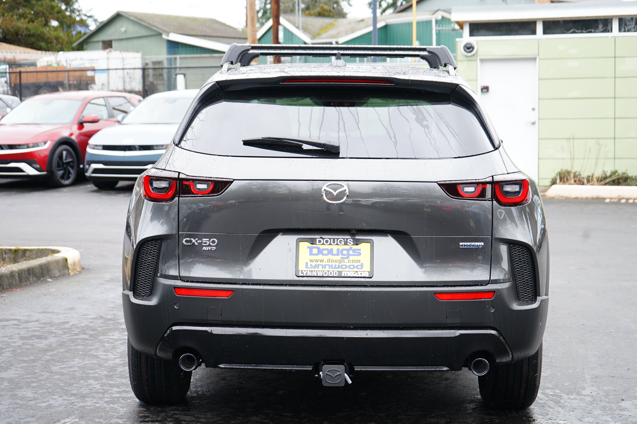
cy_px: 219
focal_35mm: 64
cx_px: 325
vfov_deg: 21.2
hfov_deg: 31.4
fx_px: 1131
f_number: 5
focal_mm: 60
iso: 400
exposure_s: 1/60
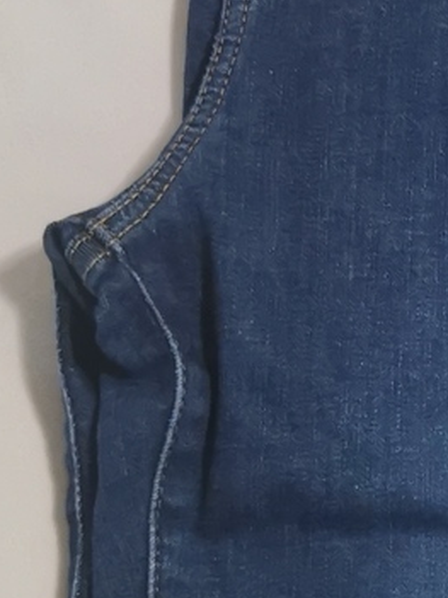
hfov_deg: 11.3
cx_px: 768
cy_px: 348
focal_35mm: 123
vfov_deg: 16.0
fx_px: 2124
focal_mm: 5.58
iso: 320
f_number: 1.8
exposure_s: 1/33.3
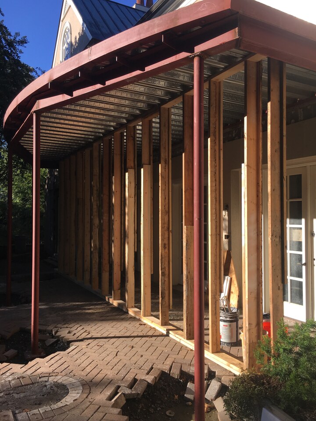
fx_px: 353
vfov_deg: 61.7
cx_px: 158
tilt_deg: +1.8
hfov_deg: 48.2
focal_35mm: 29
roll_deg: -0.2
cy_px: 210
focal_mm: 4.15
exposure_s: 1/725
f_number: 2.2
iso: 25
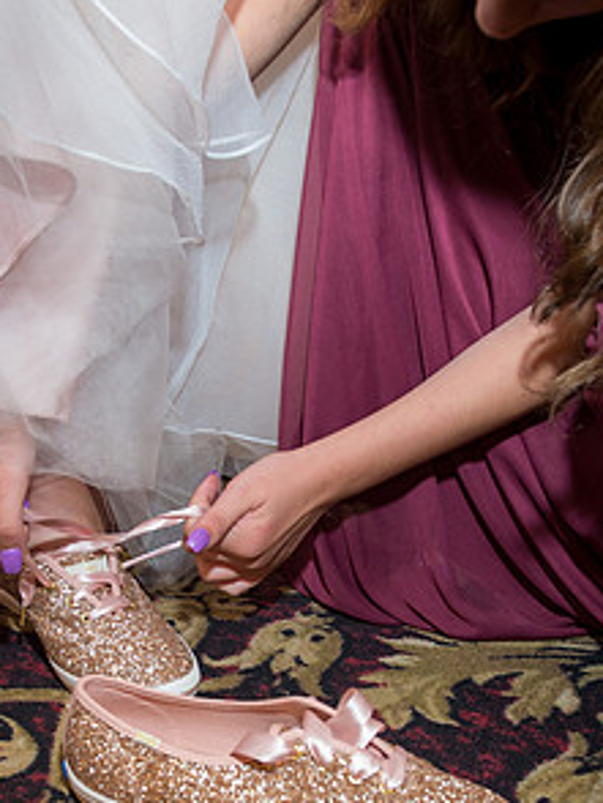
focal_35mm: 53
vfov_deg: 35.3
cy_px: 612
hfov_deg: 27.3
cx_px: 182
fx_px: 1229
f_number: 4
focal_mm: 24
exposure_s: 1/90
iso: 800
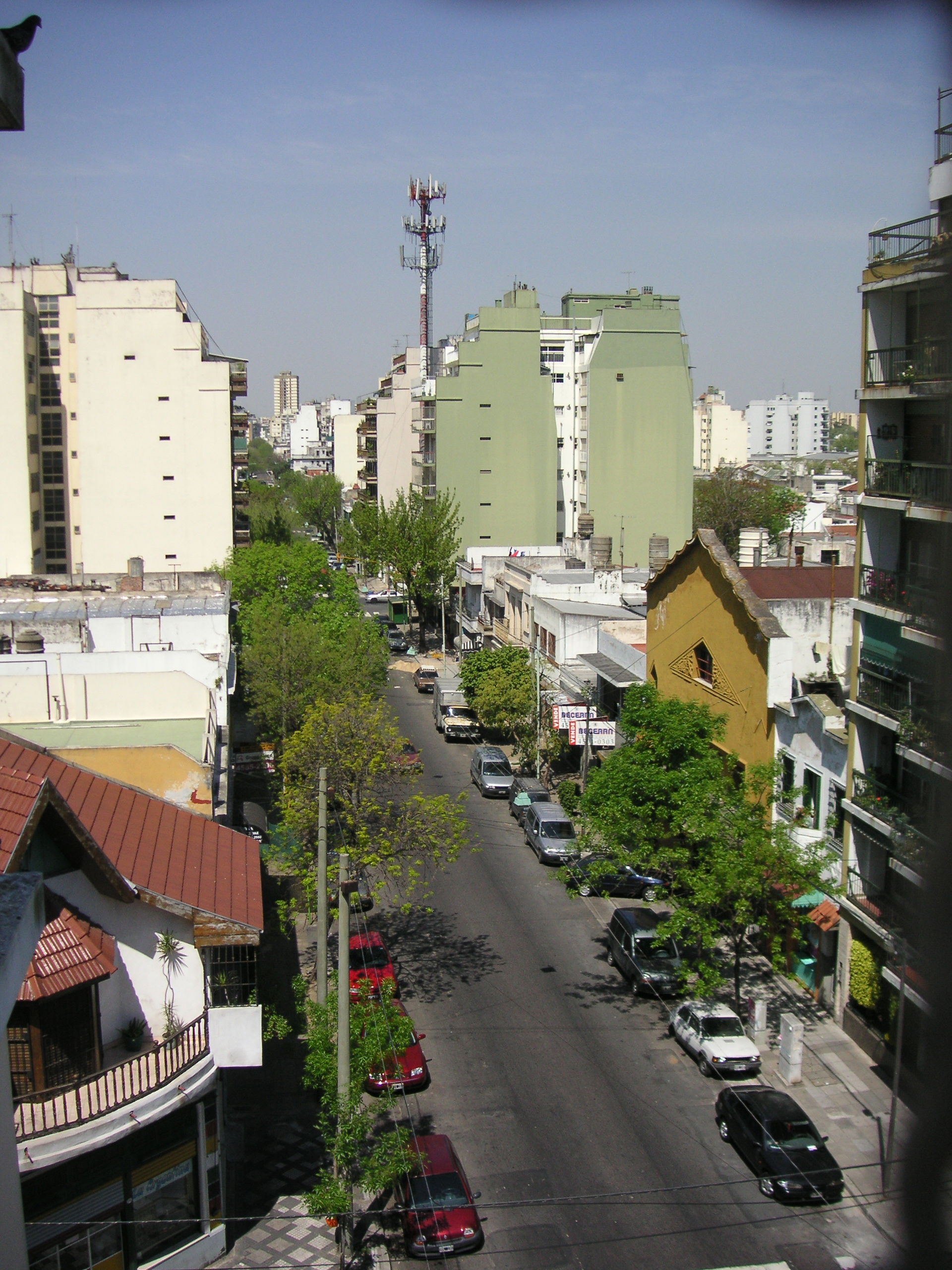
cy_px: 635
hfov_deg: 38.7
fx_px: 1357
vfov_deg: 50.1
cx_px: 476
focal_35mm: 37
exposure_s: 1/180
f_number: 6.7
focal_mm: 6.1
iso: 50
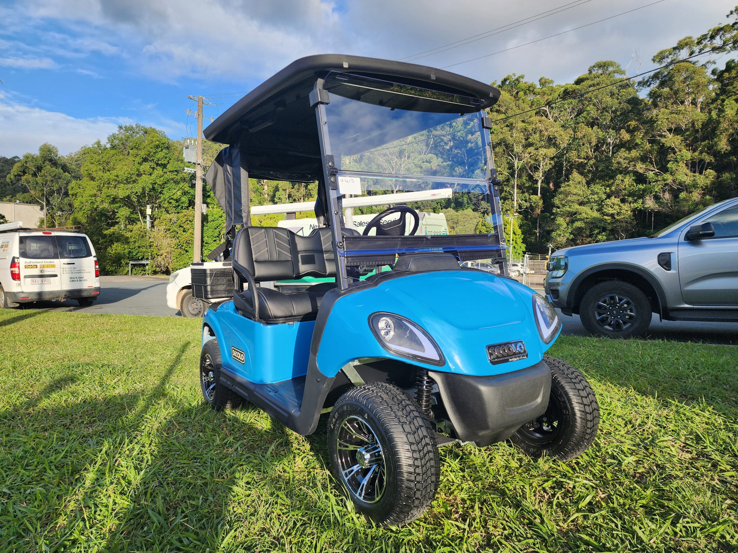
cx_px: 369
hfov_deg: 73.9
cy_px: 276
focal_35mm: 23
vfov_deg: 58.9
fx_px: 490
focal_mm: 6.4
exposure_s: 1/496
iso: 12
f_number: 1.8
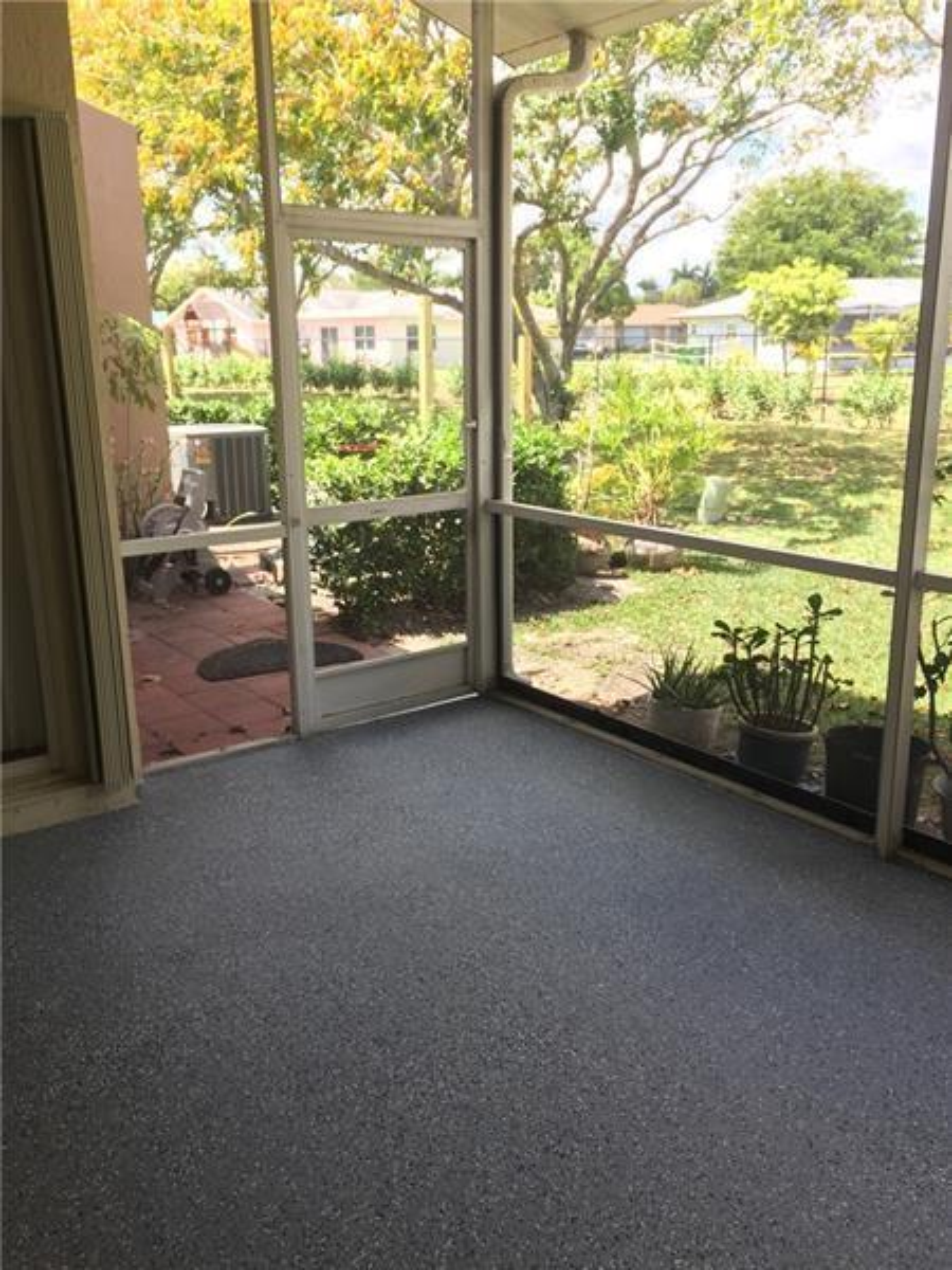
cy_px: 635
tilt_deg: -13.9
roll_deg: +0.6
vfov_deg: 61.7
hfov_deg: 48.2
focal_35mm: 29
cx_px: 476
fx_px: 1063
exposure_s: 1/138
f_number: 2.2
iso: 32
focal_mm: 4.15
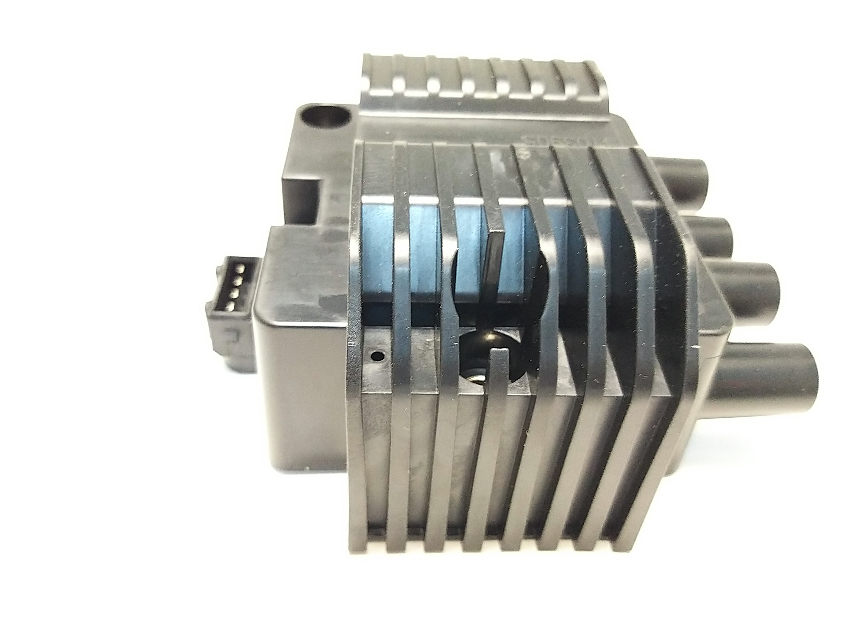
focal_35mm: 26
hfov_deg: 67.3
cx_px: 424
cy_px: 318
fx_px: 637
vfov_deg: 53.1
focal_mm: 3.93
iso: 250
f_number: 1.7
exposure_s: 1/33
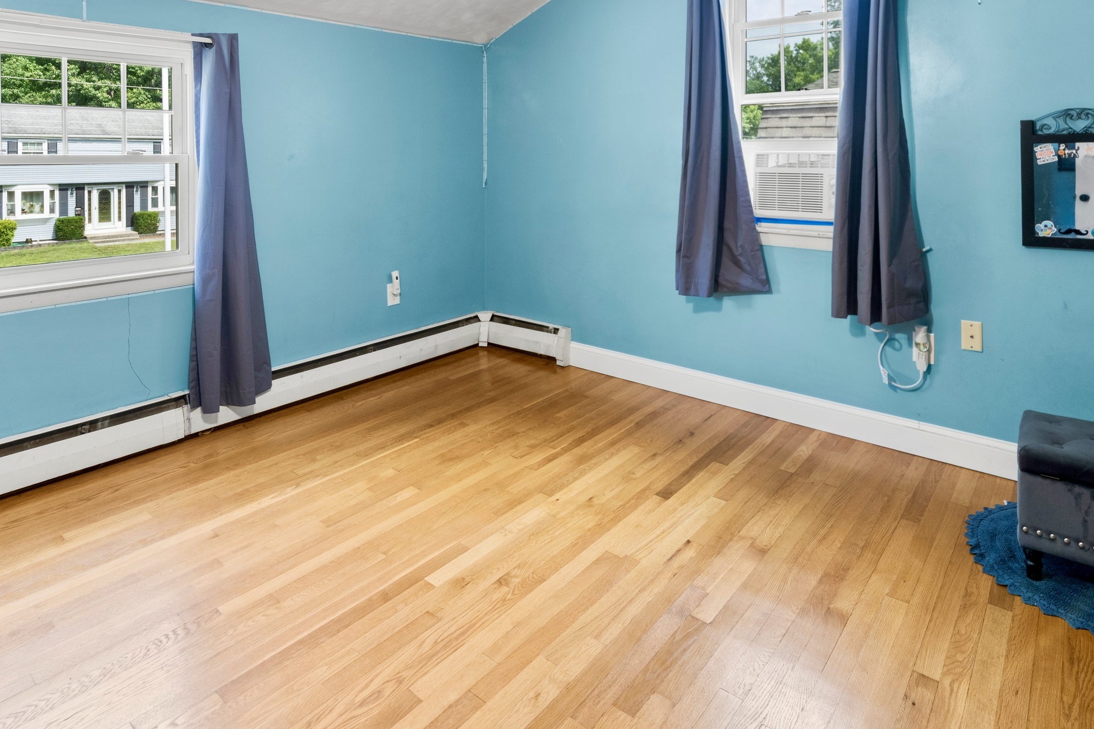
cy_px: 168
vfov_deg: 56.1
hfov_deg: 81.2
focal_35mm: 21
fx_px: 638
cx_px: 573
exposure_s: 1/3
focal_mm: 13
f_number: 9
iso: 320
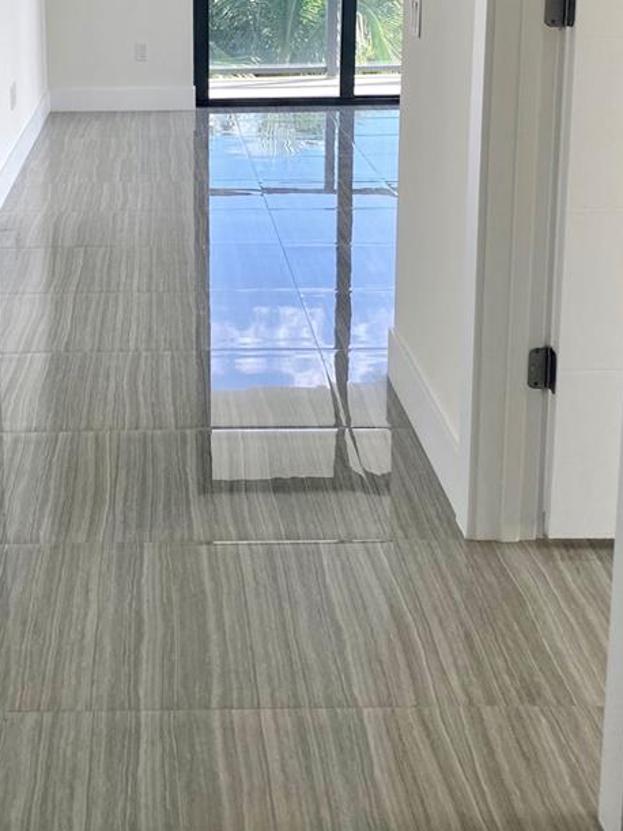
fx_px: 1320
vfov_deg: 33.9
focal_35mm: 55
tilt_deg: -10.0
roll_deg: +0.4
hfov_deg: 26.2
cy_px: 162
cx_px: 151
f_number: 1.8
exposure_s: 1/121
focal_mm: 3.99
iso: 25
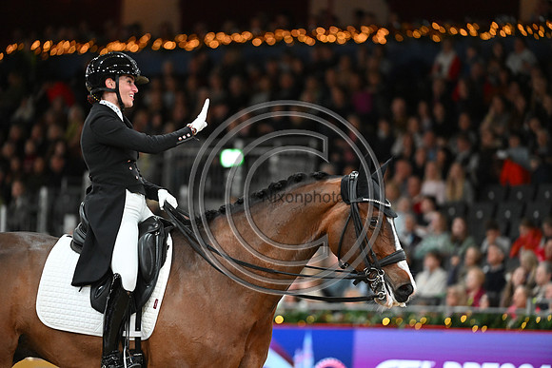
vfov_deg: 5.1
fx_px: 4141
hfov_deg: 7.6
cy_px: 184
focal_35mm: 270
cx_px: 276
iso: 6400
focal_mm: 270
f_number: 4
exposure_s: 1/640
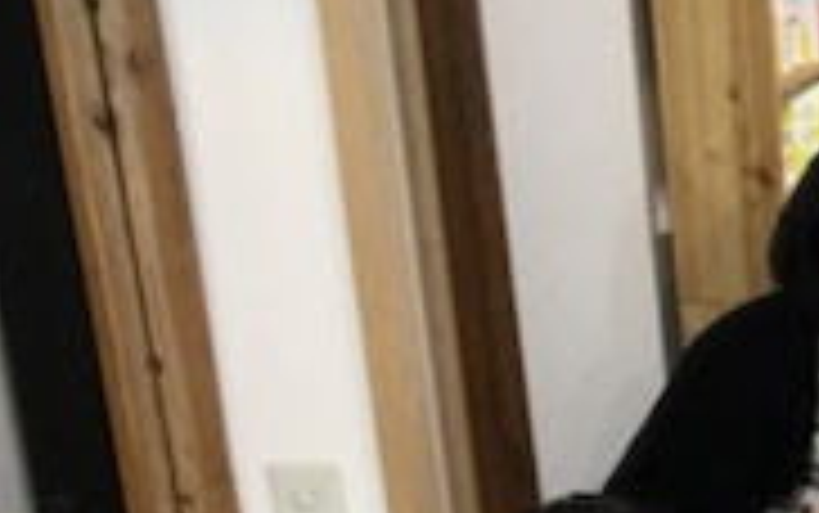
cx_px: 1341
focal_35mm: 112
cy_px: 857
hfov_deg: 16.4
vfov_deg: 11.1
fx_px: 2501
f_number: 2.2
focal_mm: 2.87
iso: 160
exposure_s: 1/33
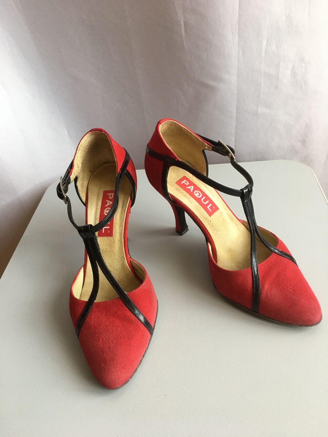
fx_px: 366
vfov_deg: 61.7
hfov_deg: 48.2
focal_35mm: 29
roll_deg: +9.3
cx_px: 164
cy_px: 218
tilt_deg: -40.1
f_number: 2.2
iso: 64
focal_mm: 4.15
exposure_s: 1/33
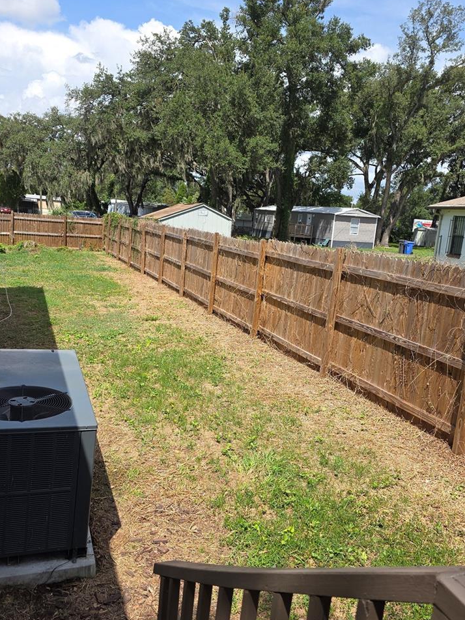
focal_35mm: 29
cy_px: 308
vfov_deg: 61.7
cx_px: 237
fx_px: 519
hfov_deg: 48.2
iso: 12
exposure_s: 1/606
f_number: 1.7
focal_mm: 6.3
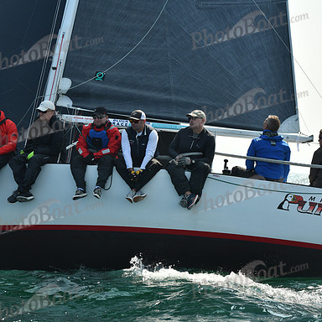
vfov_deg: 16.0
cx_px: 148
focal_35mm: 109
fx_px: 1147
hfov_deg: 16.0
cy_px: 161
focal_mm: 85
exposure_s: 1/1250
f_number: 6.3
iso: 320
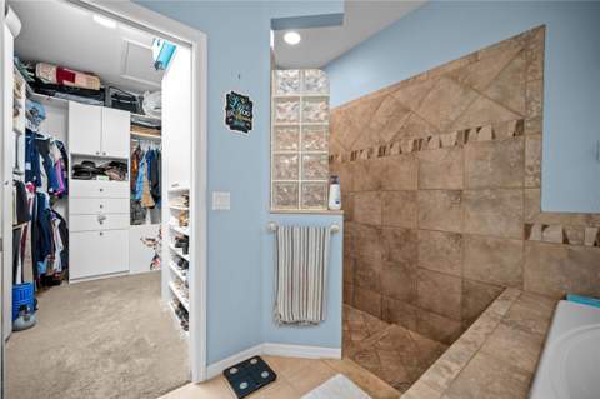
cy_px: 200
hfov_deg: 104.3
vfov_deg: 81.1
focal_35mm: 14
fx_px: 233
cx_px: 300
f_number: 4
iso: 100
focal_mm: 14
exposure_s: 1/3
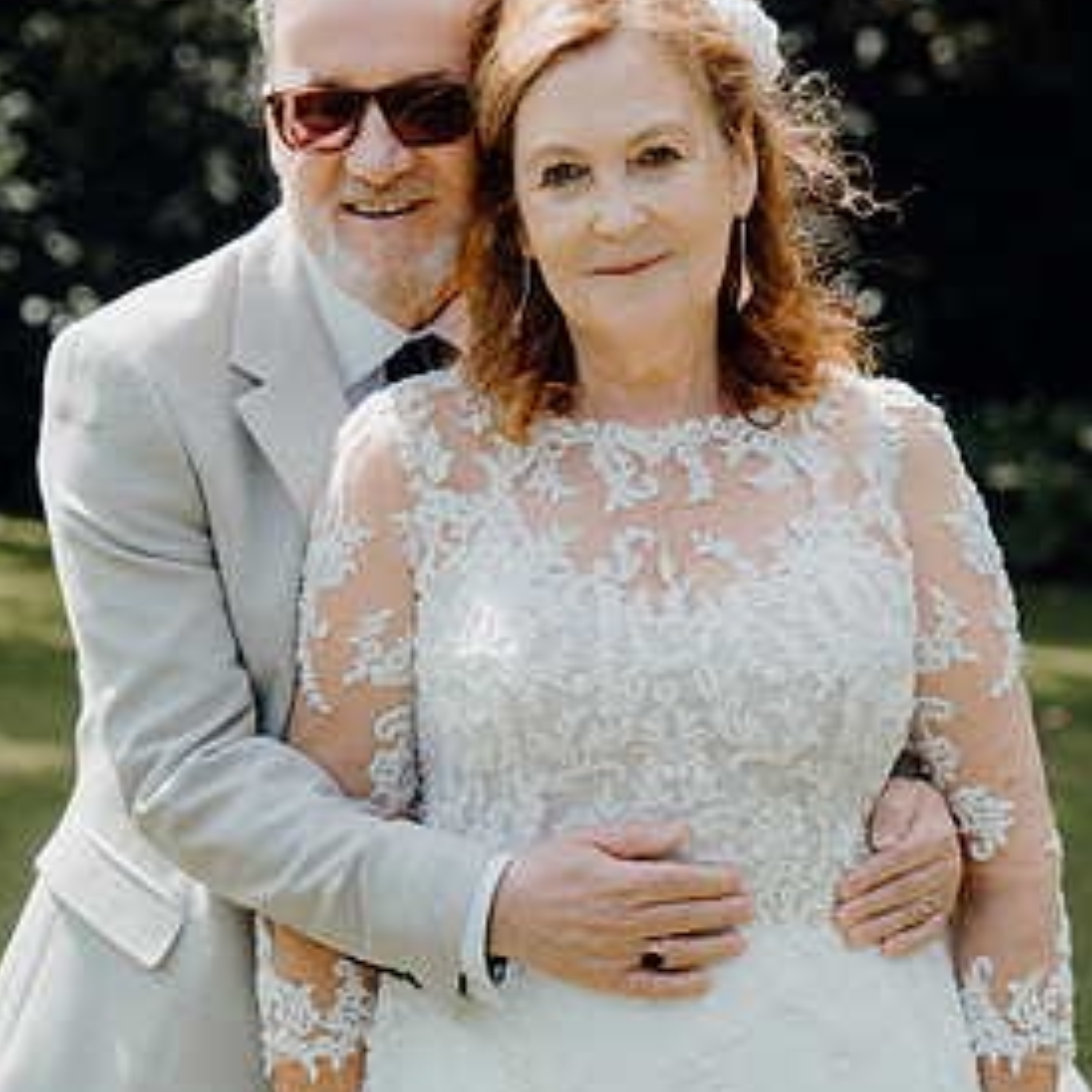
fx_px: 3284
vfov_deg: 18.9
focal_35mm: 92
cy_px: 578
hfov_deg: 18.9
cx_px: 522
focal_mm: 66
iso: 125
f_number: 3.2
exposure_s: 1/500
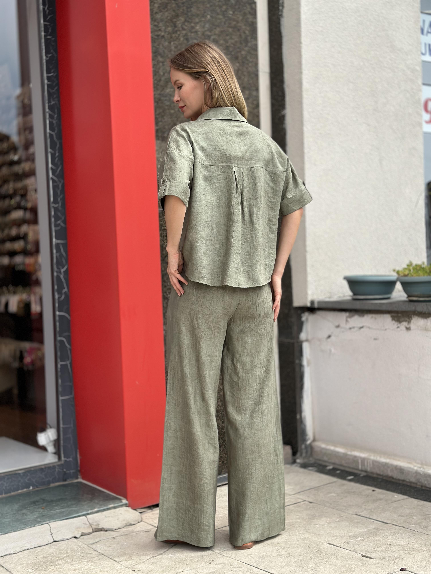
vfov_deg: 39.7
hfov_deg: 30.3
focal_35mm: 48
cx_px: 216
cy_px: 287
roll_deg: +2.0
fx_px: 797
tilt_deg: -2.5
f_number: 1.78
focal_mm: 6.86
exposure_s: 1/1613
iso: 80
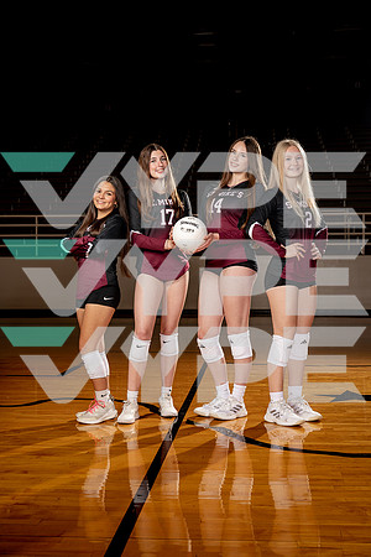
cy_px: 278
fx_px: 757
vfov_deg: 40.3
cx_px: 186
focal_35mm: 49
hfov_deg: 27.5
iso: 100
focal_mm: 49
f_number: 5.6
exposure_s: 1/250
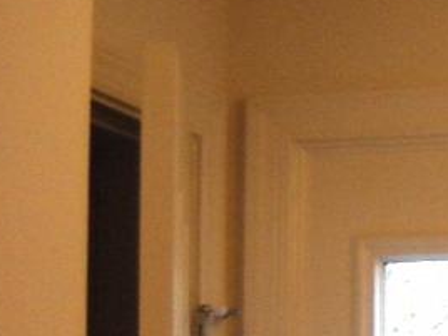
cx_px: 1152
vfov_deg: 6.5
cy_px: 690
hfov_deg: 8.1
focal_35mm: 220
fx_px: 2847
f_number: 3.1
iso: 109
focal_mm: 6.72
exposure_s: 1/60
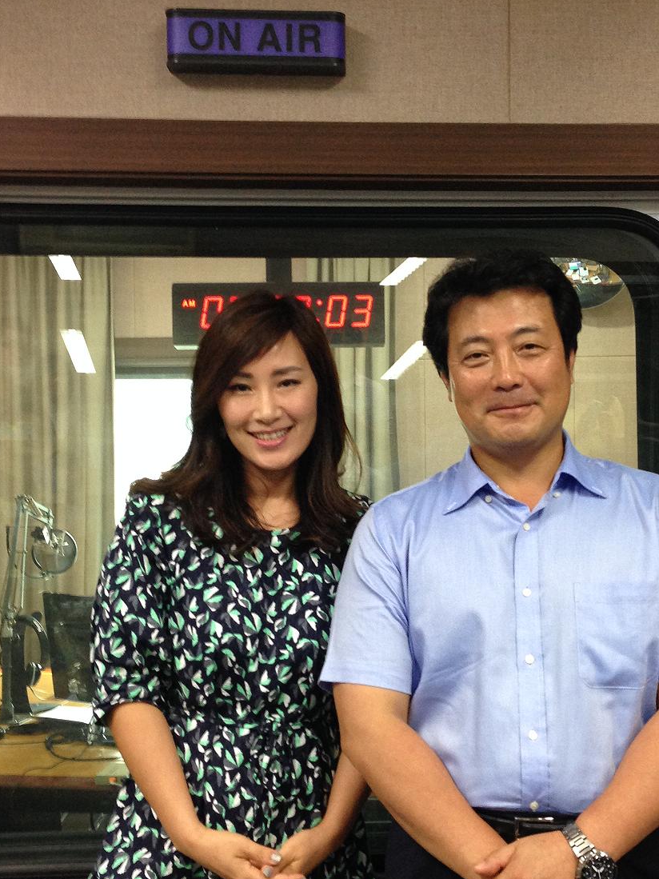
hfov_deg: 29.6
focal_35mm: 49
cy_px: 468
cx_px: 394
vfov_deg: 38.9
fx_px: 1244
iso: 125
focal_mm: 4.12
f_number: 2.4
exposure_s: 1/20
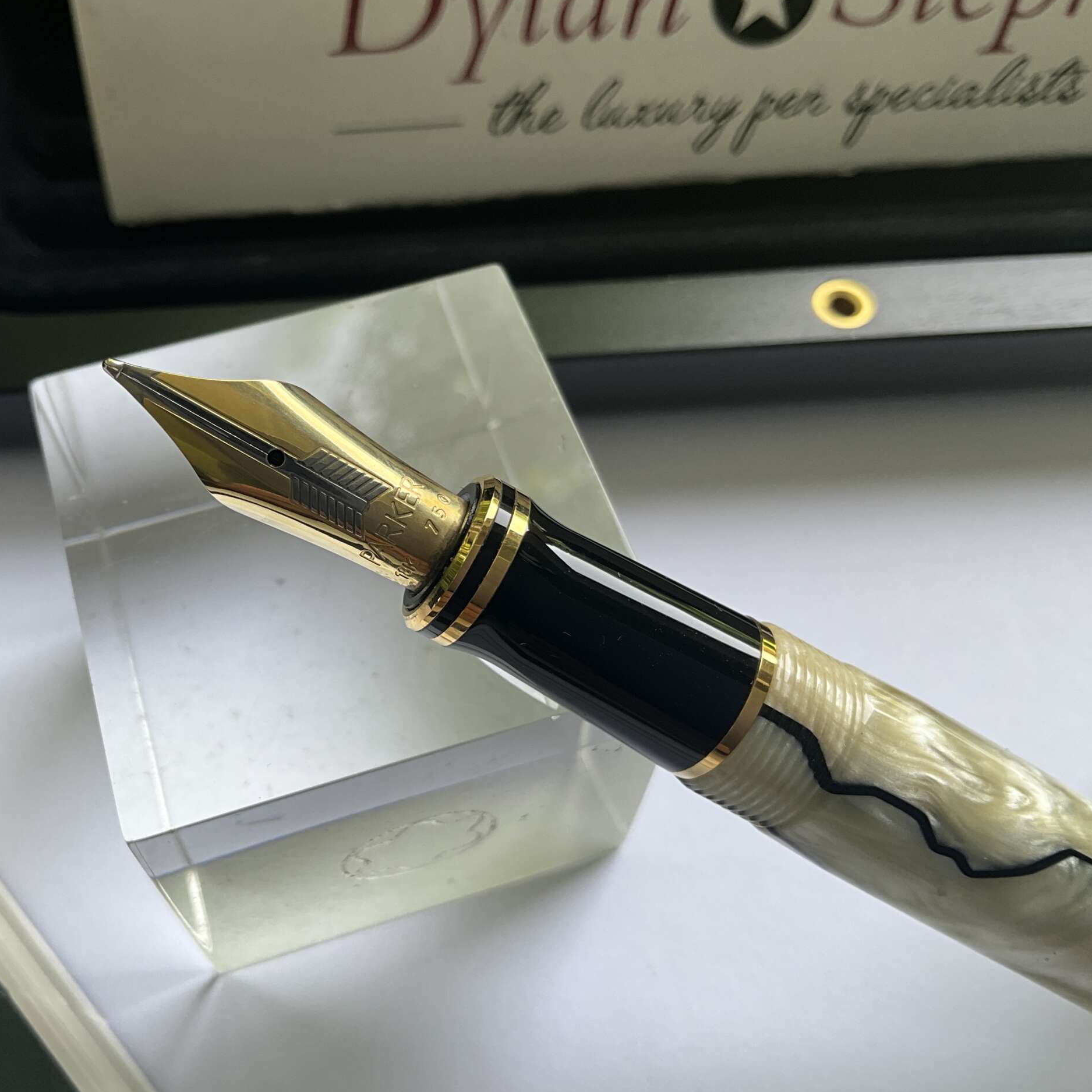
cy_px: 544
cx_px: 398
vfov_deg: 47.2
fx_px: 1249
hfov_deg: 46.7
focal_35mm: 35
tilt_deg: -60.6
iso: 20
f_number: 1.8
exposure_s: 1/122
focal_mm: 3
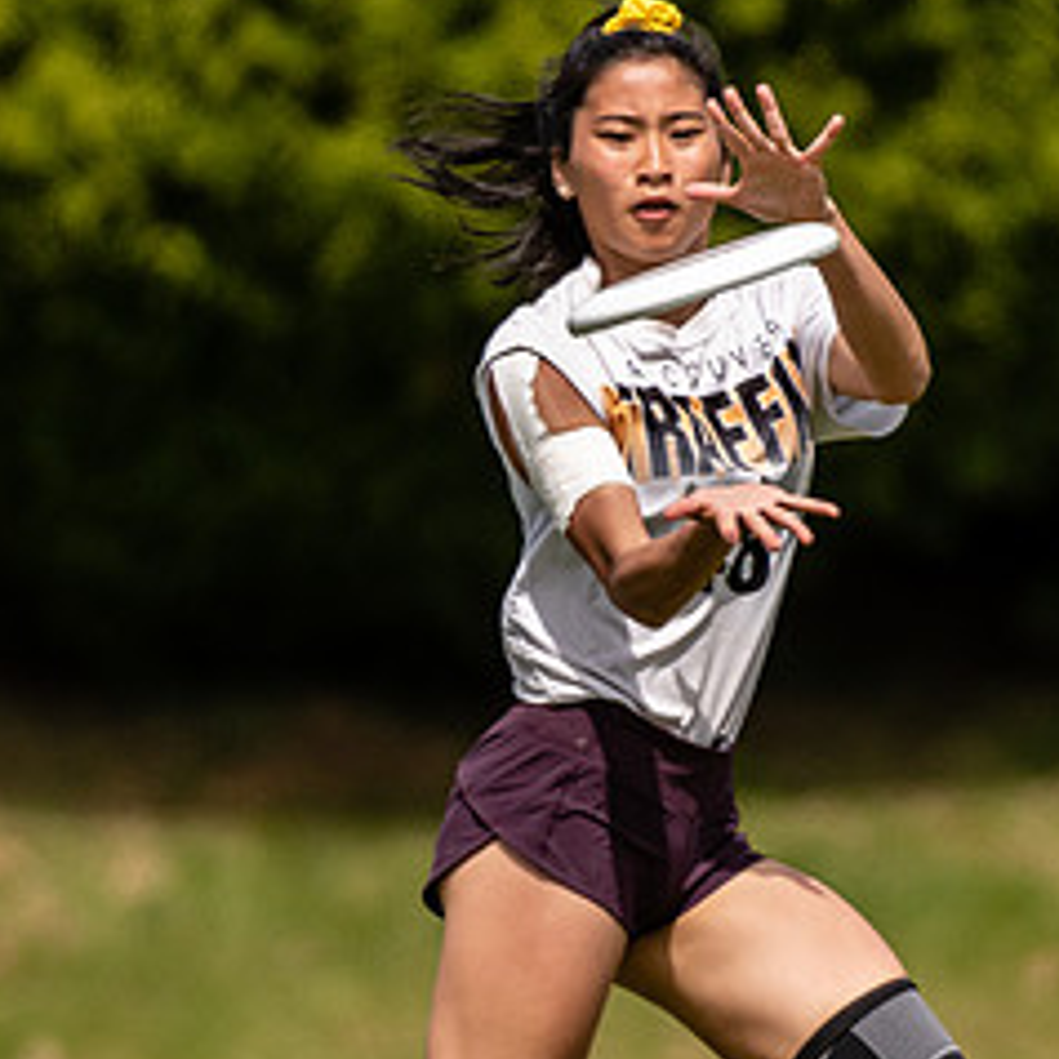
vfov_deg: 1.0
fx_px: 62578
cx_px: 541
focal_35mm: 1808
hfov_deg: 1.0
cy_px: 663
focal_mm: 400
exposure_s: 1/2500
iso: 360
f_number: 4
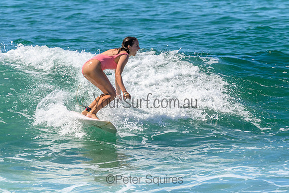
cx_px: 118
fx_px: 8837
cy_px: 83
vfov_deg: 1.3
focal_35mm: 1101
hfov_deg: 1.9
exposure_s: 1/2000
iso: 1100
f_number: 11
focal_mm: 800
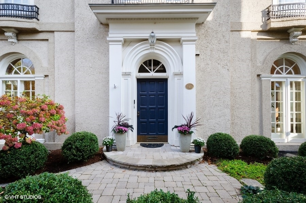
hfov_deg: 100.5
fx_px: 127
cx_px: 153
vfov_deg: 77.1
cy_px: 102
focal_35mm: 15
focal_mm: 10
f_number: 9
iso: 250
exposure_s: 1/25
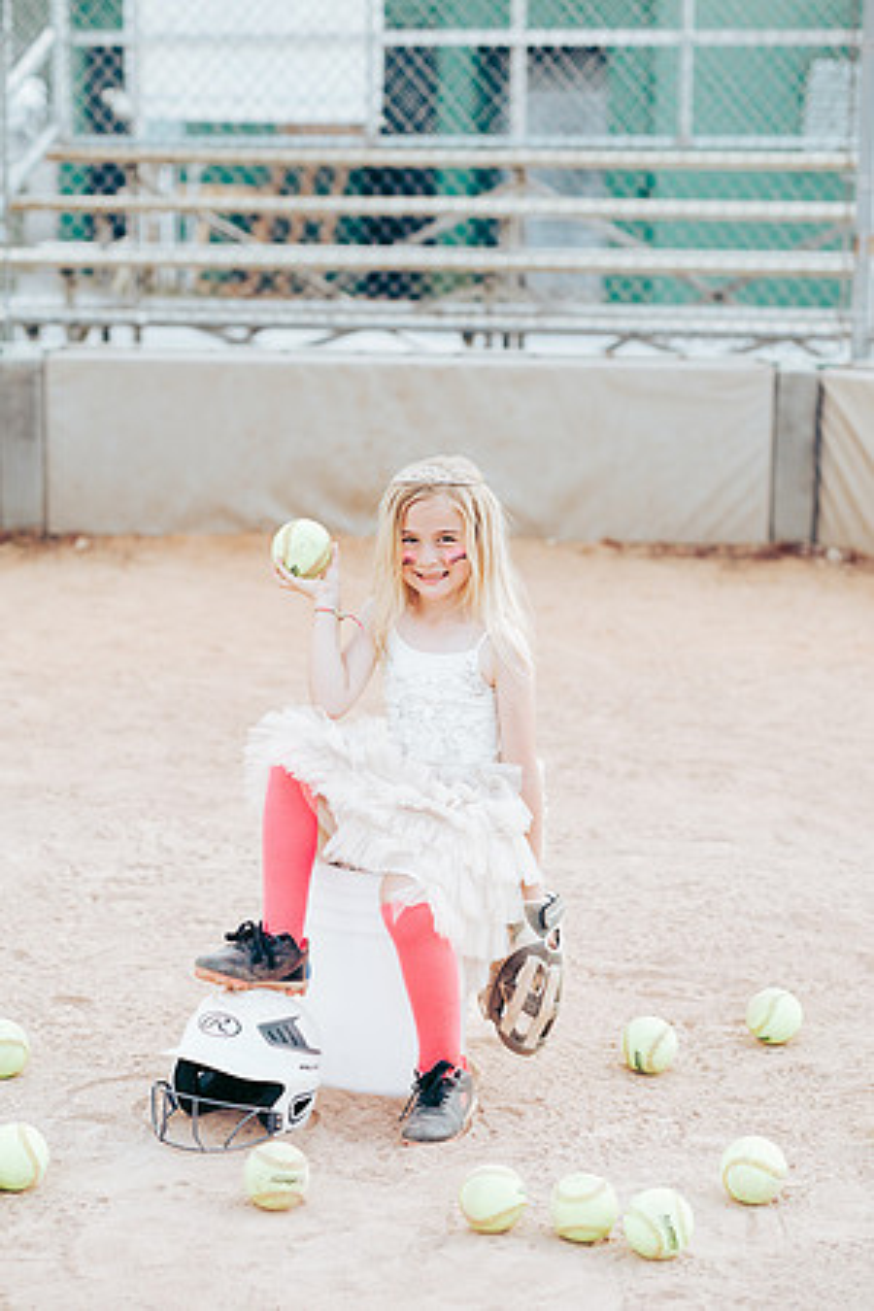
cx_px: 437
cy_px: 656
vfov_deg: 23.9
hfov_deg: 16.1
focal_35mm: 85
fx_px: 3095
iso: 160
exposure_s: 1/400
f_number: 2.8
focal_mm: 85
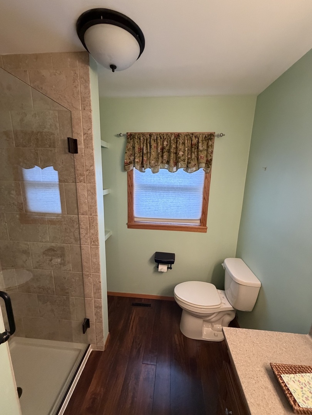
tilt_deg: -10.8
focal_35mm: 14
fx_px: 168
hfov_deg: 85.7
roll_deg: -1.3
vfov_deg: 102.1
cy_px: 208
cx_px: 156
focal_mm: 2.22
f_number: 2.2
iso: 500
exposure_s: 1/60
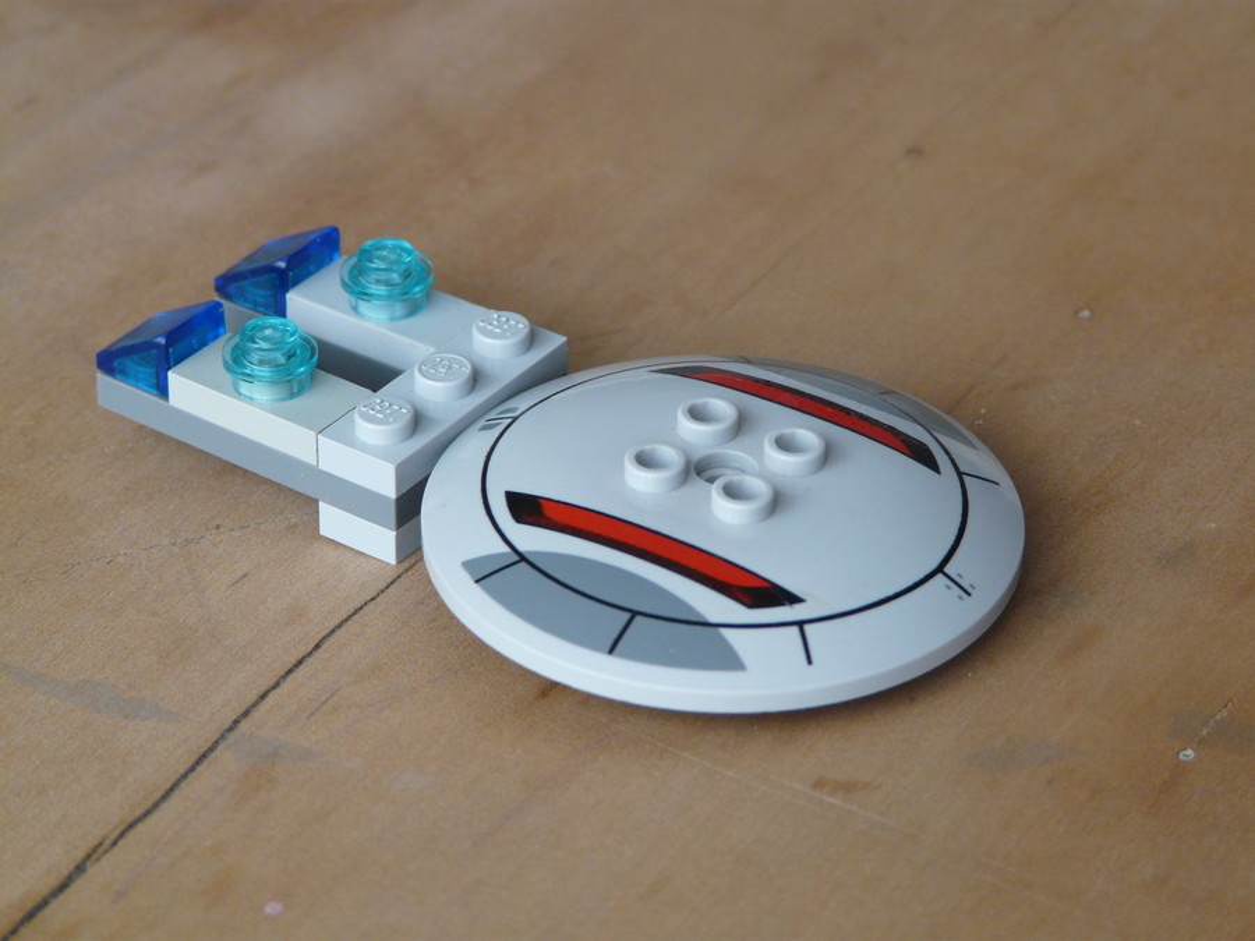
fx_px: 5003
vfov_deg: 10.7
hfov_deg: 14.3
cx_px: 628
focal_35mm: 138
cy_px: 470
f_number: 3.6
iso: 200
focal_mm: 22.6
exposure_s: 1/60
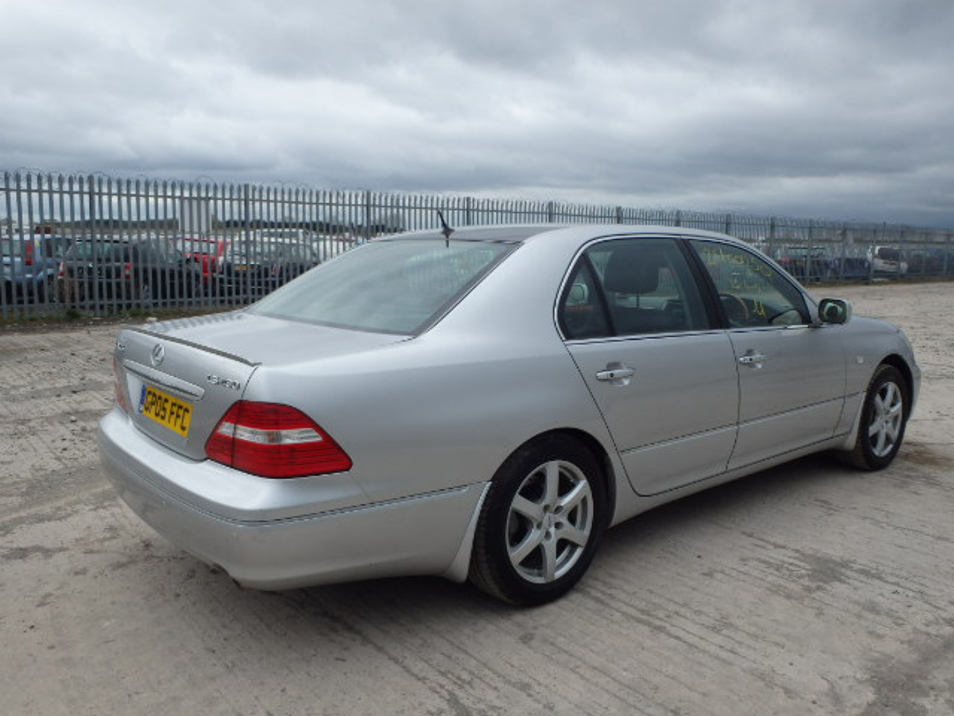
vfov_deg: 49.7
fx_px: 772
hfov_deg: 63.4
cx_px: 477
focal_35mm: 28
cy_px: 358
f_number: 3.9
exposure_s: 1/800
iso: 125
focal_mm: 5
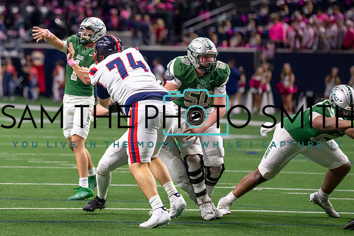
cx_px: 88
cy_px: 66
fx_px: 2584
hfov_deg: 7.8
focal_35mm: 263
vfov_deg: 5.2
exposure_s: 1/1000
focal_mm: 164
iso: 2000
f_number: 2.8
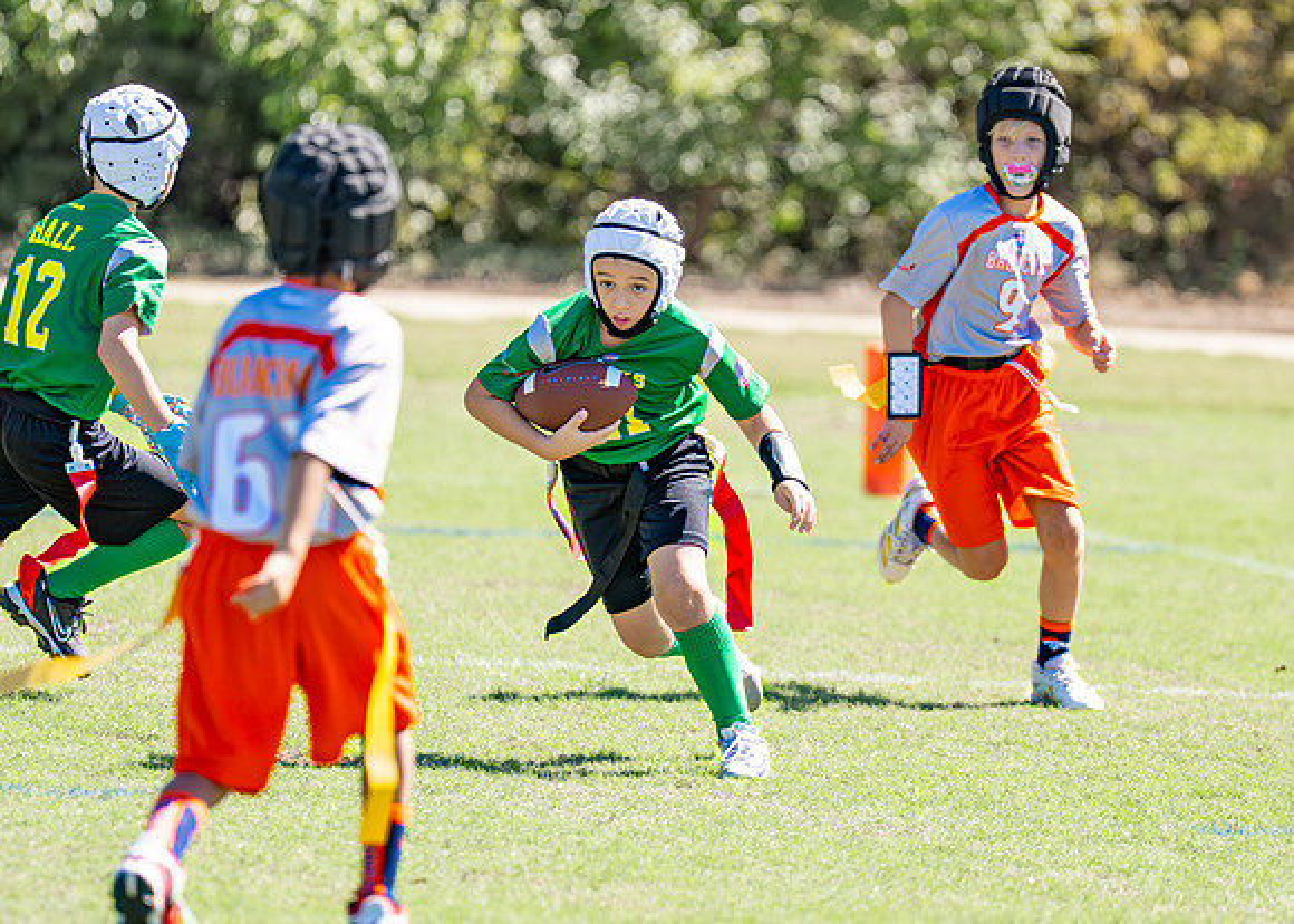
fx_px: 13364
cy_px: 502
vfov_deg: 4.0
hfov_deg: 5.5
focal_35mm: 364
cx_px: 803
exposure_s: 1/2500
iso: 200
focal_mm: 191
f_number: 2.8
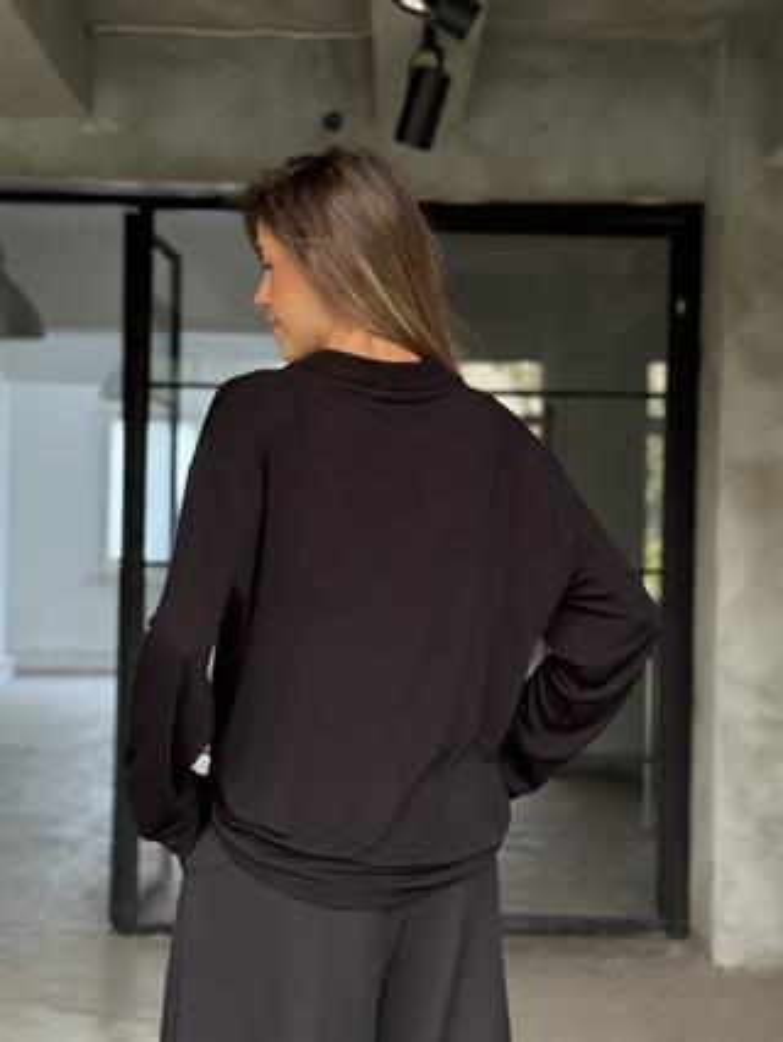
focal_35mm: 48
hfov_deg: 30.3
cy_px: 521
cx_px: 392
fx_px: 1446
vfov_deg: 39.6
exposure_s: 1/76
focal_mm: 6.76
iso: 100
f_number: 1.78
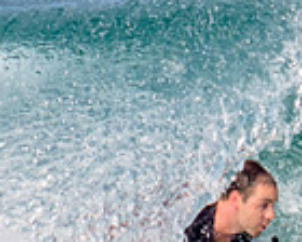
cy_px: 256
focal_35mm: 4001
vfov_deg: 0.4
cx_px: 404
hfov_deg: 0.5
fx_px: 35761
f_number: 11
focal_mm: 800
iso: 720
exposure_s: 1/2000
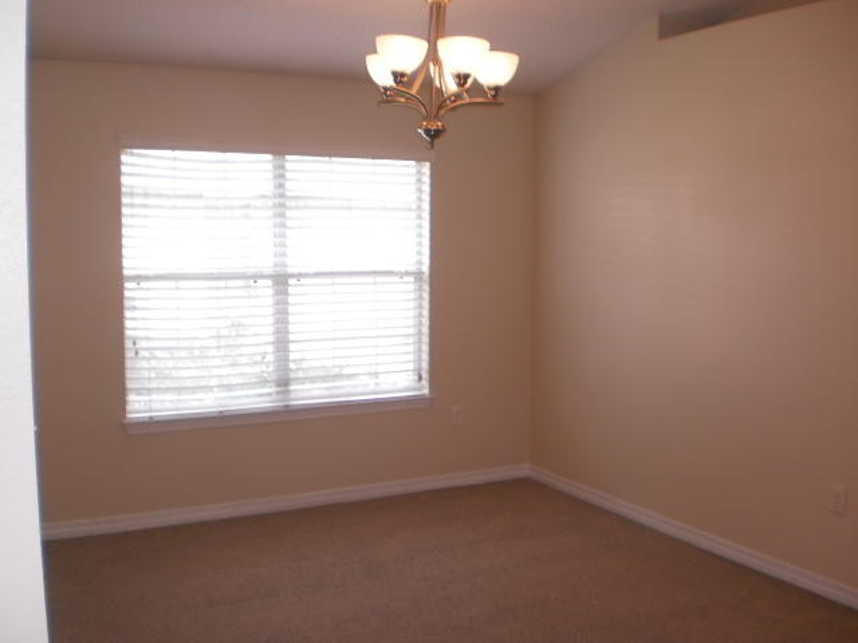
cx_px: 429
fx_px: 892
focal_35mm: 36
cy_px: 322
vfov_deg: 39.7
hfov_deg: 51.4
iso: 100
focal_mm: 6.3
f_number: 3.1
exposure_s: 1/40
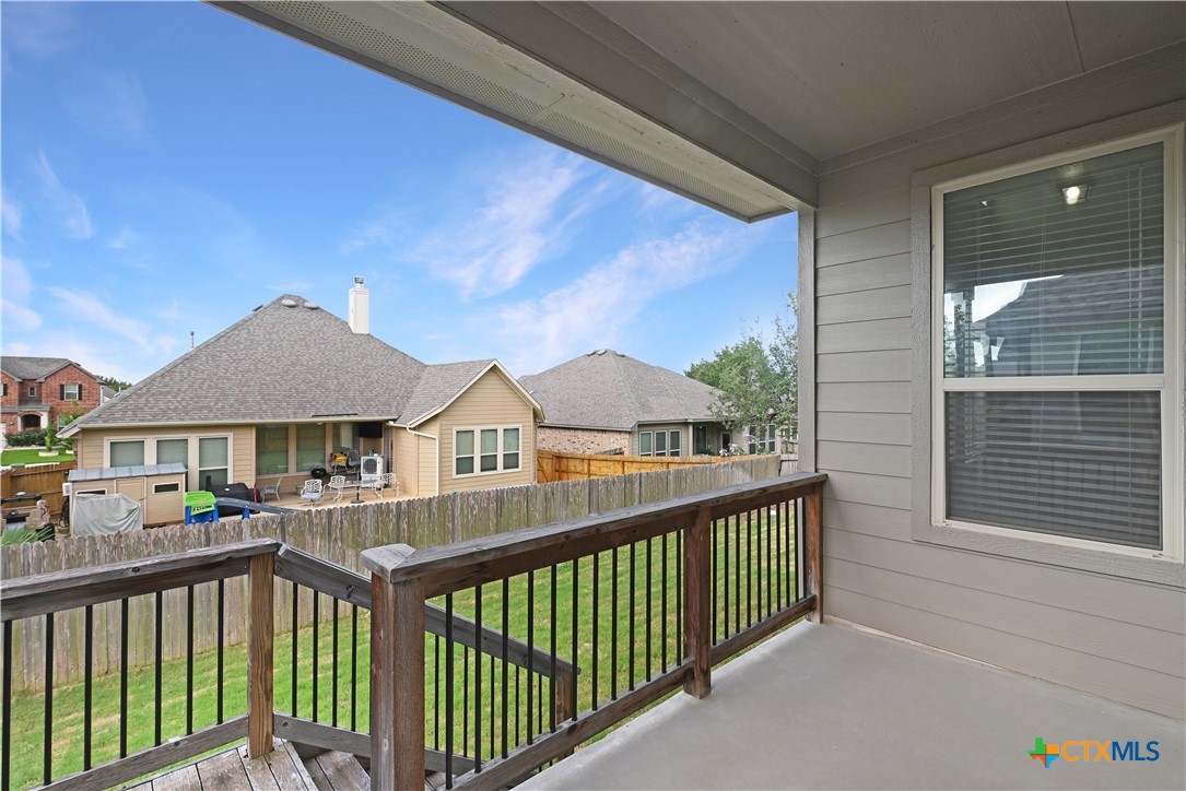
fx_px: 527
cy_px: 396
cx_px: 593
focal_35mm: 16
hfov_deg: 96.7
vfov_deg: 73.8
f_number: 11
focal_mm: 16
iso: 200
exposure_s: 1/80
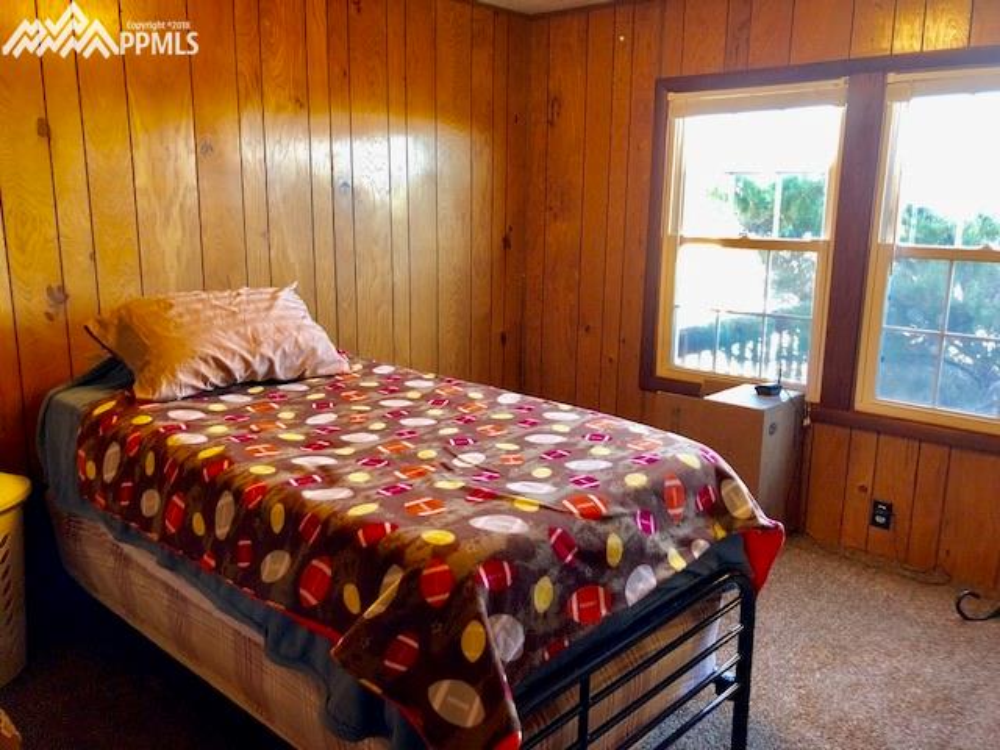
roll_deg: -0.9
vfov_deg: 49.7
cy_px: 375
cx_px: 500
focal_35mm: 28
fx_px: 809
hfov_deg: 63.4
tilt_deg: -10.8
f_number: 1.8
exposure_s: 1/15
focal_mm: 3.99
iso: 50
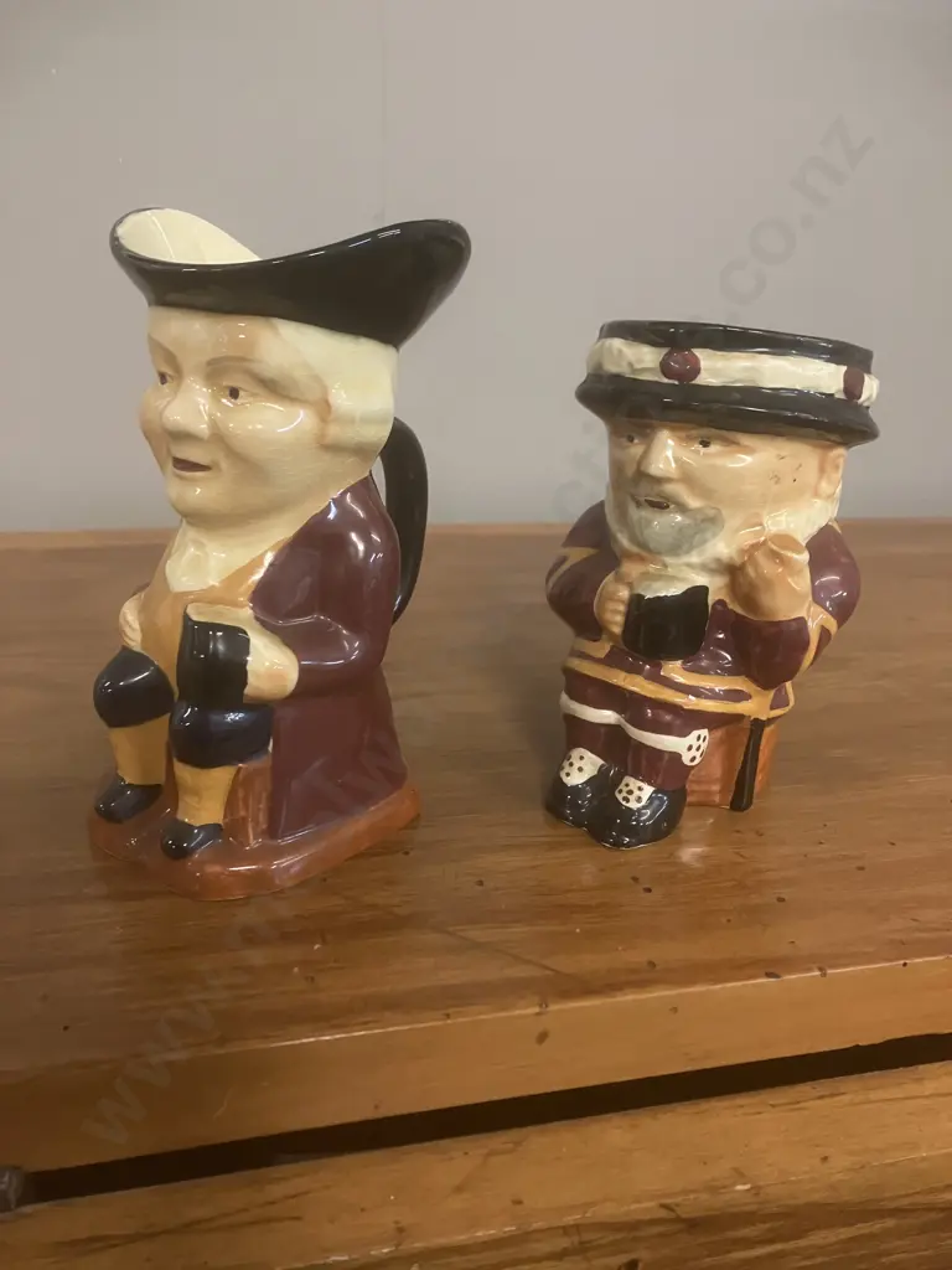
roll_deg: -2.9
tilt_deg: -18.2
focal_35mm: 28
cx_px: 476
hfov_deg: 49.7
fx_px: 1027
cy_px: 635
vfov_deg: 63.4
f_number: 1.8
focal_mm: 3.99
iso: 250
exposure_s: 1/50
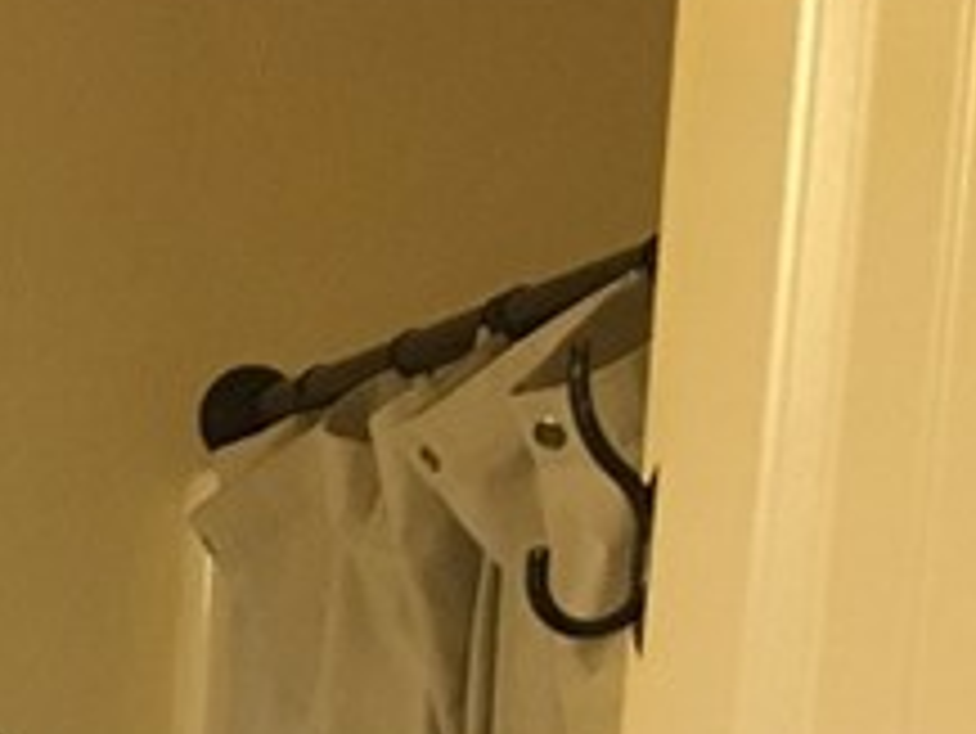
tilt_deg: -10.0
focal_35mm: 137
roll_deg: +0.0
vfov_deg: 9.9
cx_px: -1088
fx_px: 3865
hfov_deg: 12.4
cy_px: 1590
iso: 160
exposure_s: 1/30
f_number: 2.2
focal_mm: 4.15
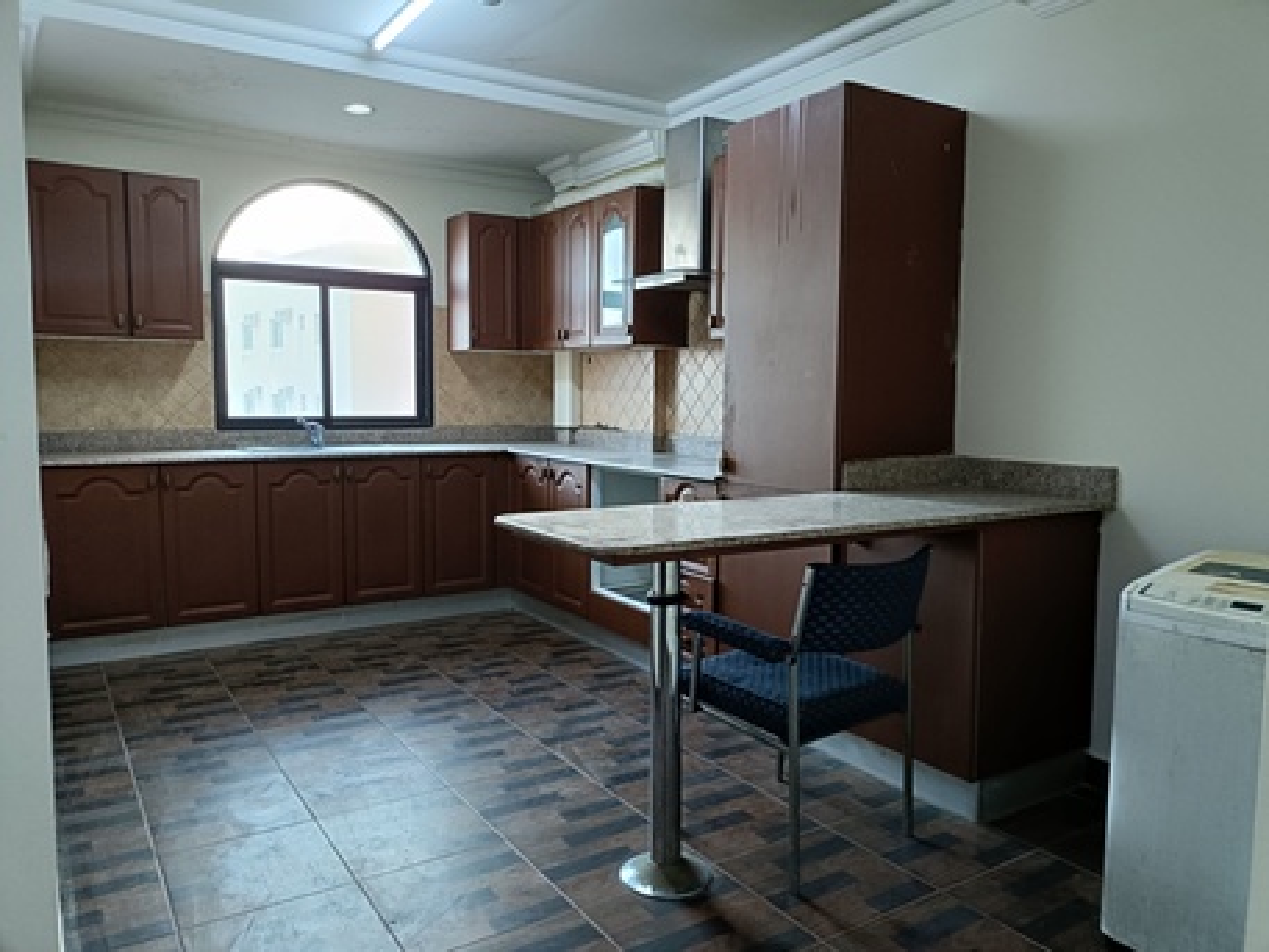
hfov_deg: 69.4
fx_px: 917
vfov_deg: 54.9
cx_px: 634
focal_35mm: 25
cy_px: 476
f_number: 1.7
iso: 1475
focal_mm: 4.7
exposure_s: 1/50
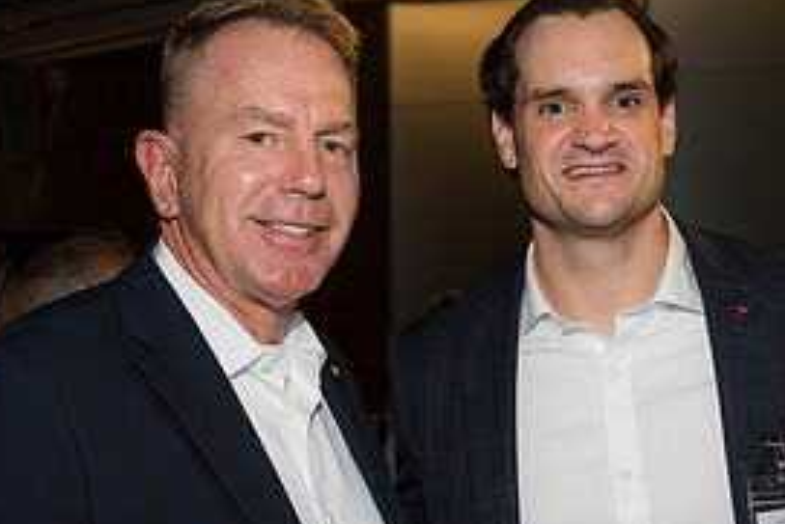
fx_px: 1636
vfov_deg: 18.0
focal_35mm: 75
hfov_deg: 26.3
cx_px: 660
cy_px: 433
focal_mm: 35
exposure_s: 1/125
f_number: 5
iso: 800
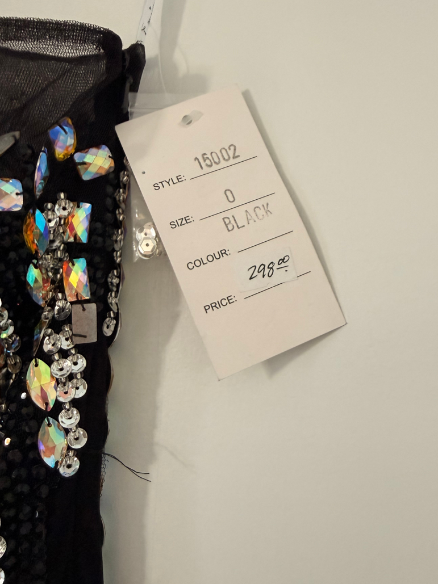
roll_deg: -2.3
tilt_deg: +8.7
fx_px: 473
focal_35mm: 28
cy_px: 287
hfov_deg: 49.7
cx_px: 226
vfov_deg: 63.5
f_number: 2.2
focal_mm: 2.22
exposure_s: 1/60
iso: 320
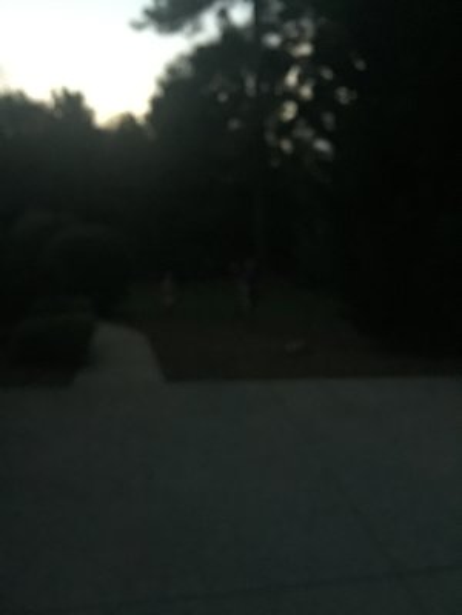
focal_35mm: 29
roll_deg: -1.6
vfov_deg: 61.7
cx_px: 231
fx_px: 516
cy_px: 308
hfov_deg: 48.2
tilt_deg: -11.3
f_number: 2.2
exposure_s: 1/4
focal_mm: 4.15
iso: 500
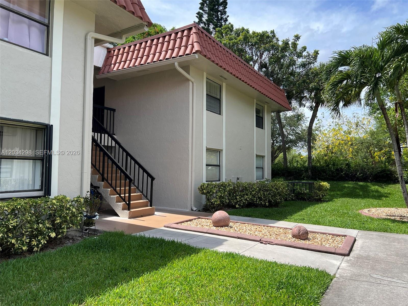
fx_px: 306
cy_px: 153
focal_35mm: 26
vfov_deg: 53.1
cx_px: 204
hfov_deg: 67.3
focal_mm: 5.7
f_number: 1.5
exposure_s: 1/2252
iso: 50
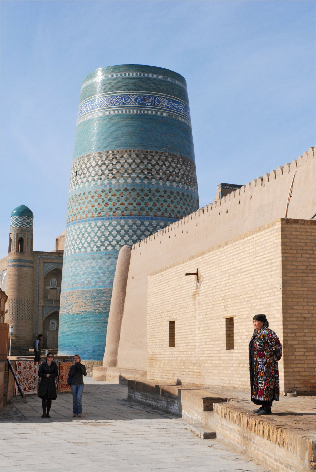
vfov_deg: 35.0
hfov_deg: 23.8
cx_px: 158
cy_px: 236
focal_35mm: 57
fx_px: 748
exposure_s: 1/800
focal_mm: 38
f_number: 14
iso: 800
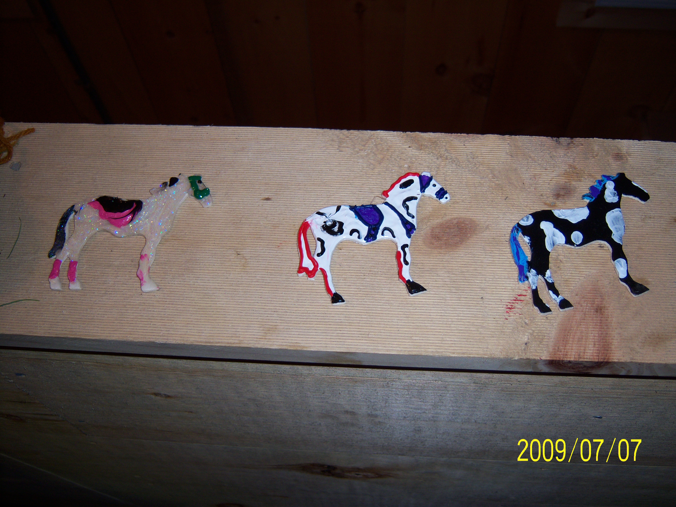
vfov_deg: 39.7
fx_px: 703
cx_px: 338
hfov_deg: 51.4
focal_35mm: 36
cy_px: 254
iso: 80
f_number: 2.8
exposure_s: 1/60
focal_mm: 7.5
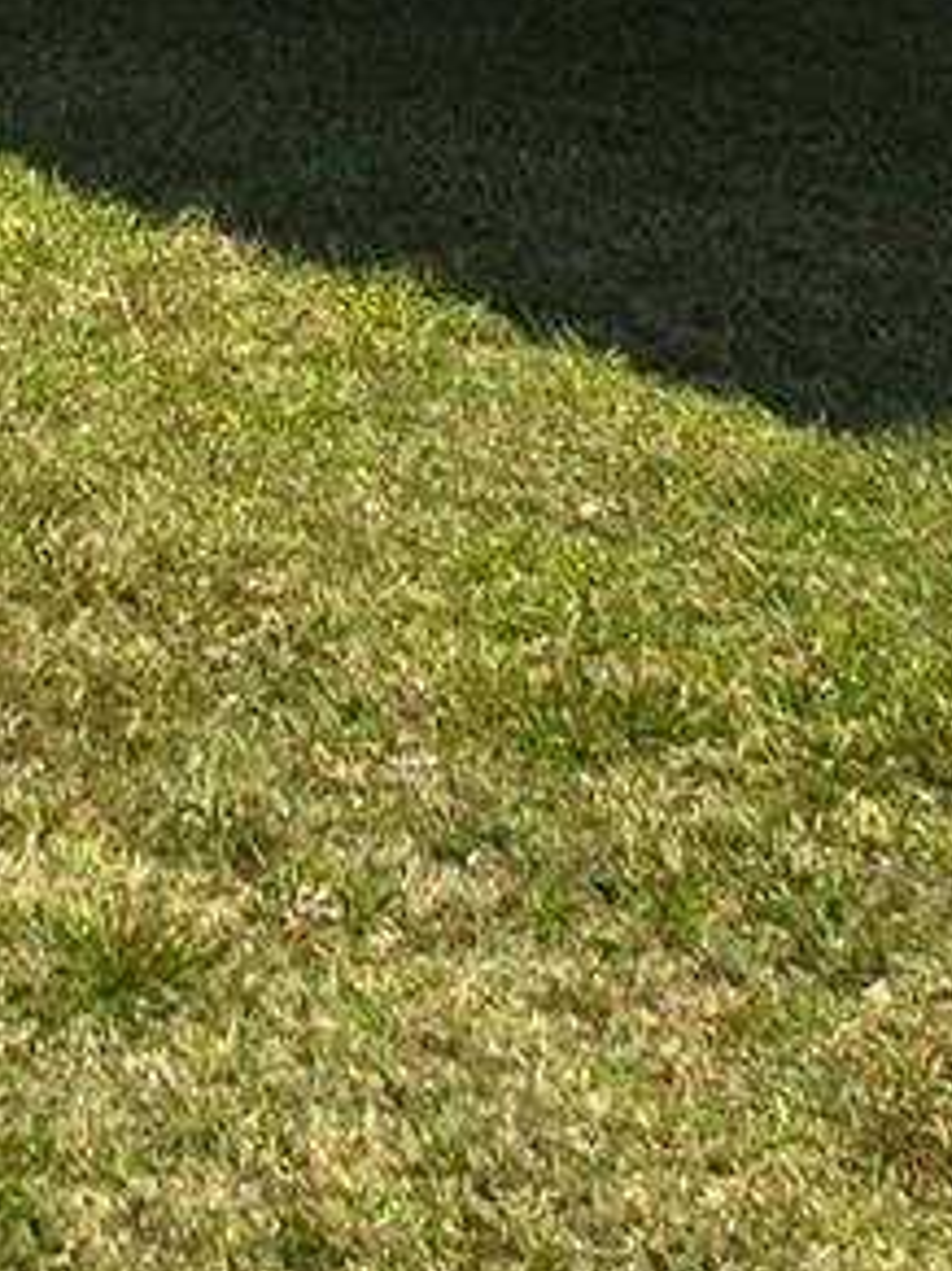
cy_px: -629
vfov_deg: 18.4
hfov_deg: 15.5
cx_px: 245
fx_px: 3486
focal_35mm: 95
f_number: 1.7
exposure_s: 1/885
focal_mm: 6.3
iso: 12
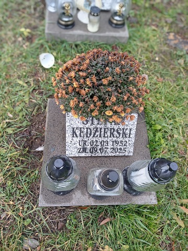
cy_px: 126
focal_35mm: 28
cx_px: 94
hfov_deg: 49.7
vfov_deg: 63.4
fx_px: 203
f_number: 1.79
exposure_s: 1/100
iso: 100
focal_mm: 4.74
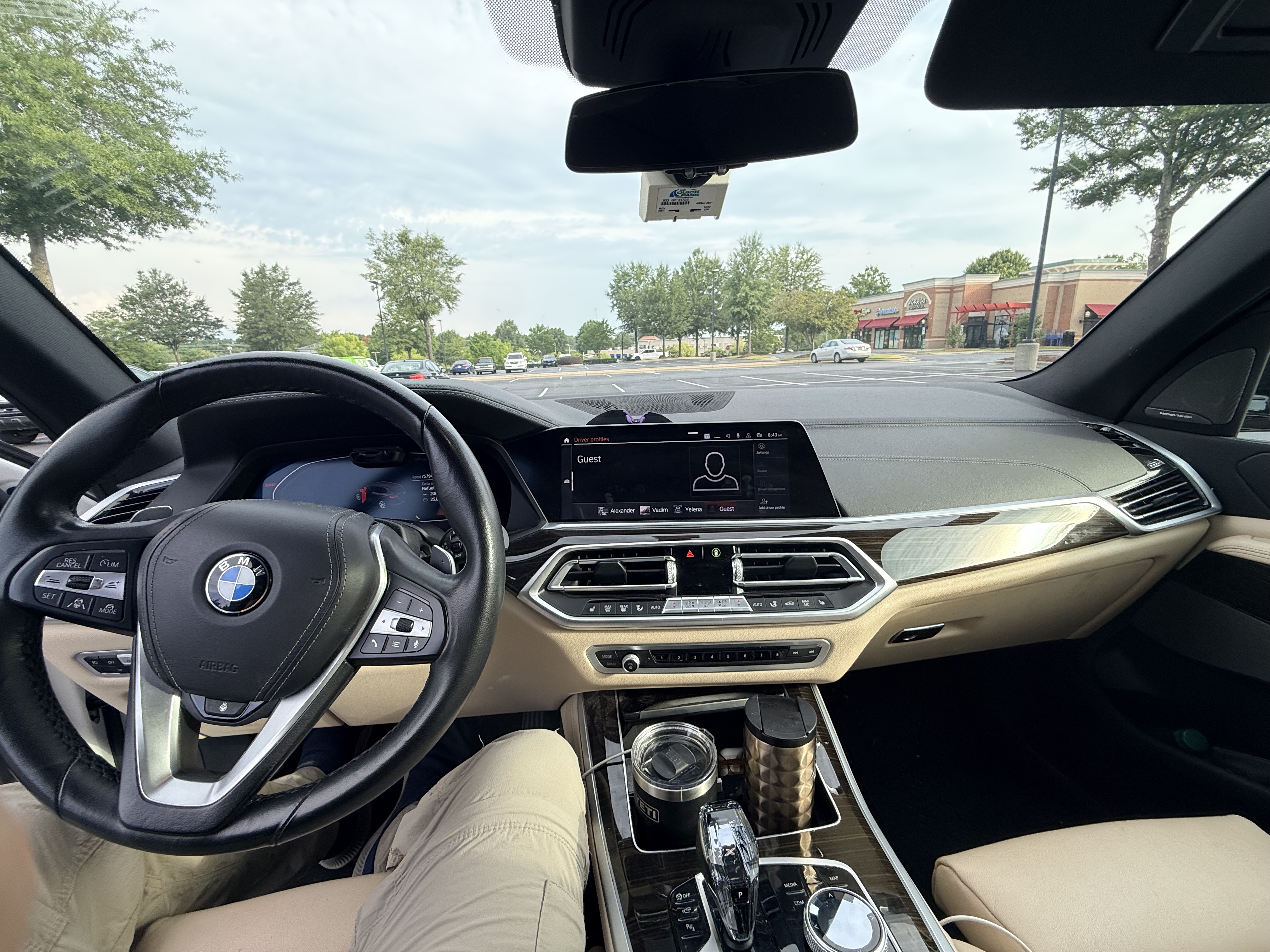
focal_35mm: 14
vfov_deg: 85.7
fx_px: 514
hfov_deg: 102.1
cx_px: 635
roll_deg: +1.9
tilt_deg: -13.4
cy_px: 476
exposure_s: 1/298
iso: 64
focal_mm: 2.22
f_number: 2.2
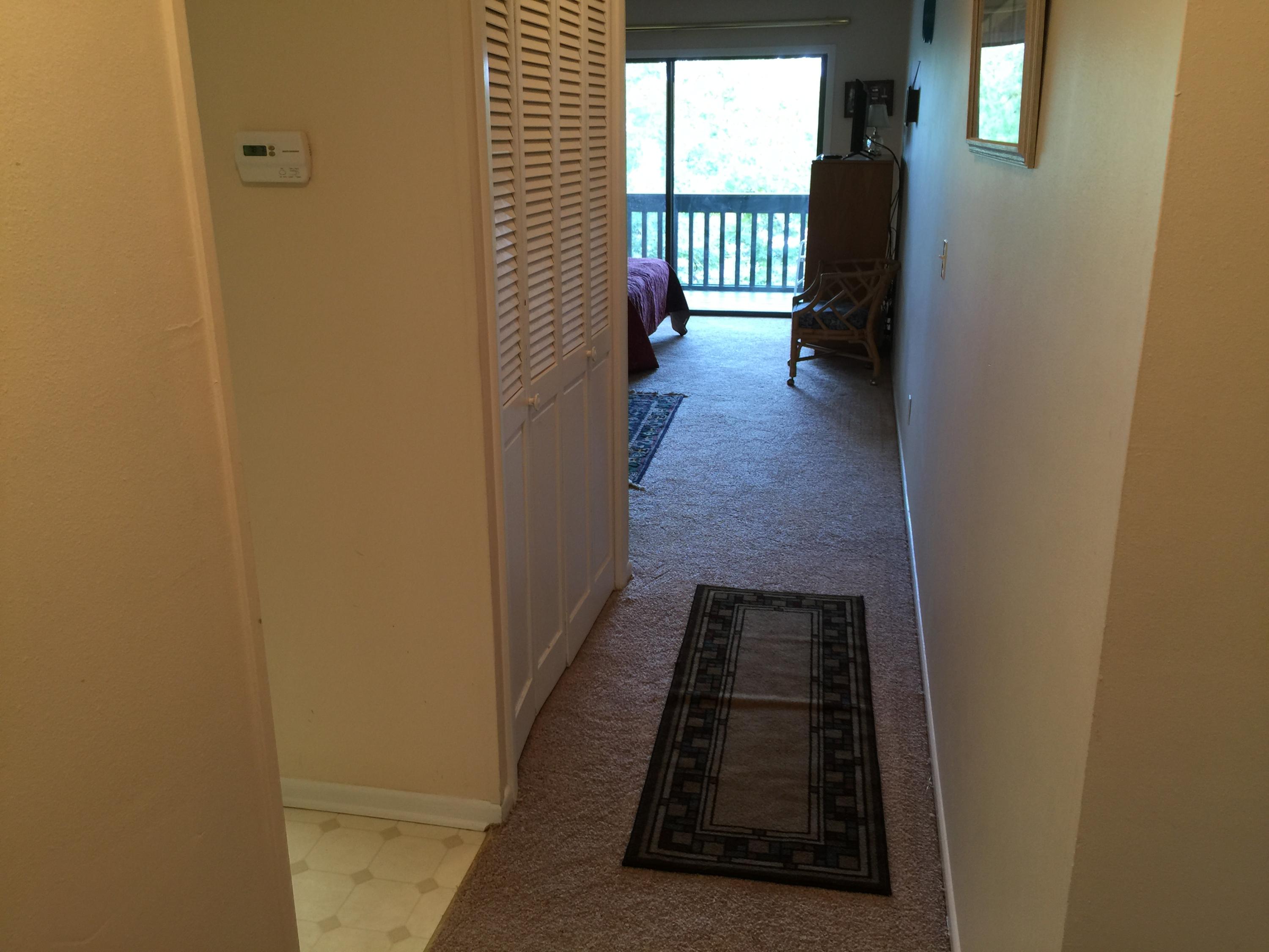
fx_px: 1063
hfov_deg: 61.7
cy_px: 476
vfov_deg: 48.2
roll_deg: +0.0
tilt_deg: -16.8
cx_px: 634
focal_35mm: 29
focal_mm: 4.15
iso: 32
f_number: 2.2
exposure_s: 1/15
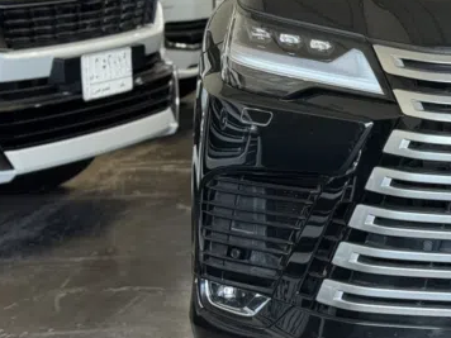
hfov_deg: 13.8
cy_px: 109
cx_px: 571
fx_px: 1798
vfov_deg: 10.7
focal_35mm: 138
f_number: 1.78
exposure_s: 1/101
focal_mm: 6.76
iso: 80
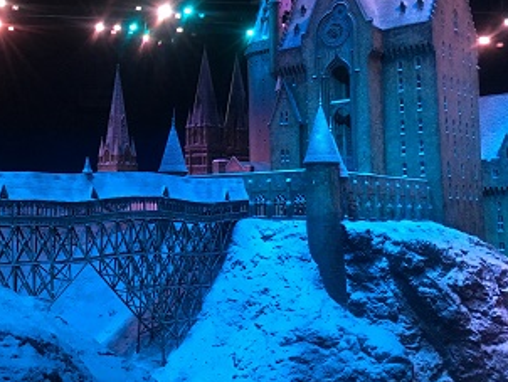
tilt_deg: +7.6
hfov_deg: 38.6
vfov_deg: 30.1
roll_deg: +0.0
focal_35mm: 48
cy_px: 134
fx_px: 705
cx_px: 128
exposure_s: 1/33
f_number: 2.2
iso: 200
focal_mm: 4.15
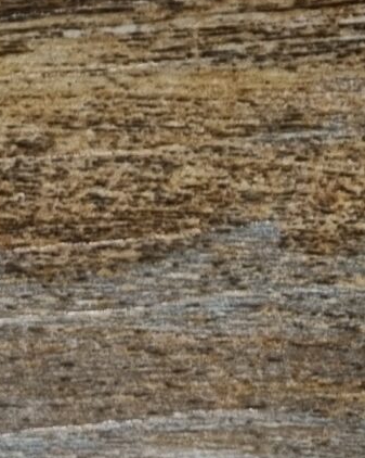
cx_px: 478
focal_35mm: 154
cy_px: -710
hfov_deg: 9.8
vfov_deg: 10.4
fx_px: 2082
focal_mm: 5.4
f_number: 1.8
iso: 160
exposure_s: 1/60
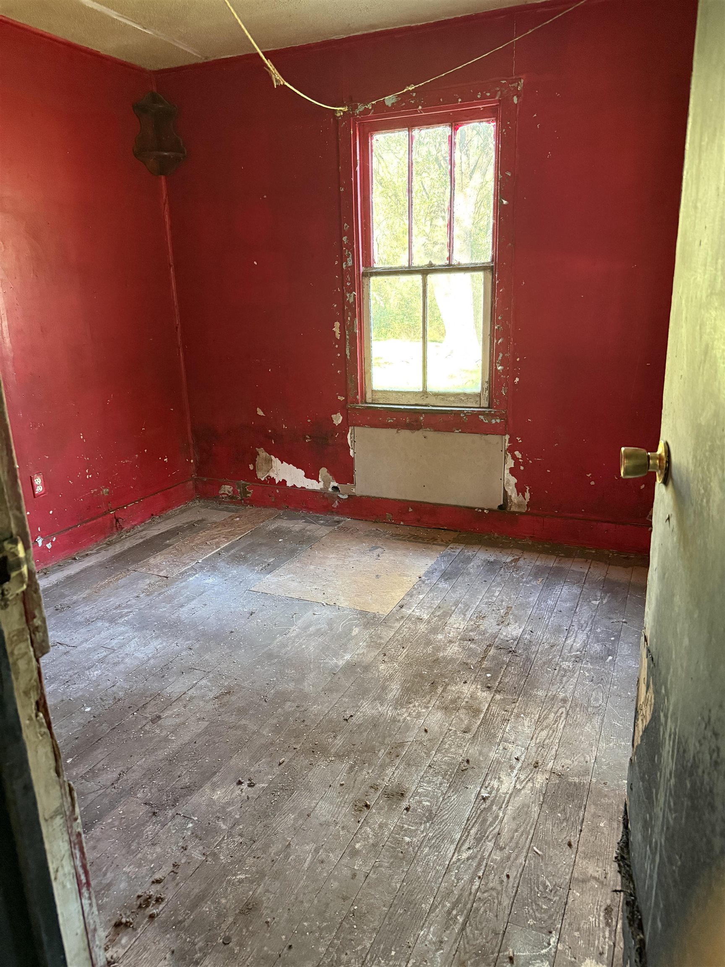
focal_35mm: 24
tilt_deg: -14.0
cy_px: 484
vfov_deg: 71.6
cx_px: 362
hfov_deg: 56.8
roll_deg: +1.9
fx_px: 670
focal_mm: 6.76
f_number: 1.78
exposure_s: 1/52
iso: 800
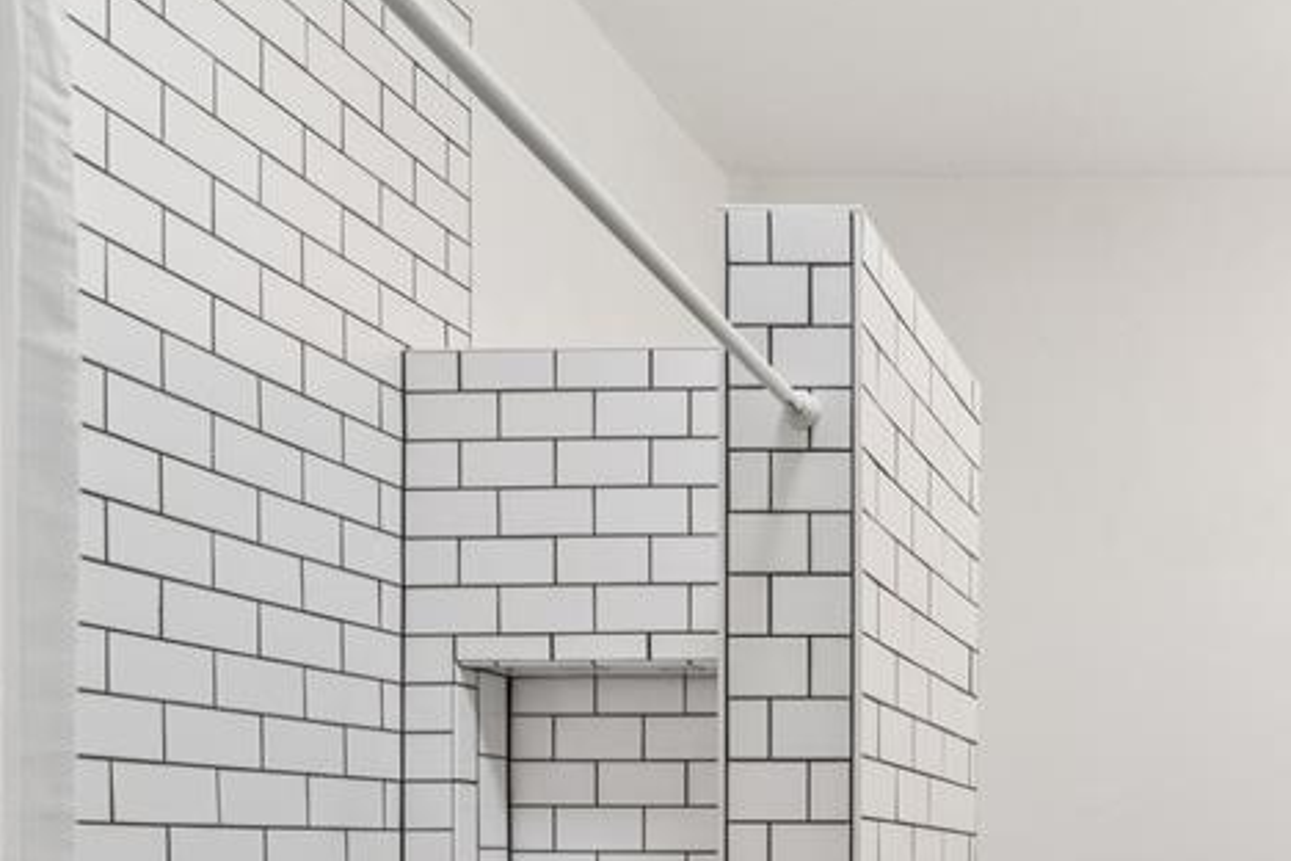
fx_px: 1263
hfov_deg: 44.5
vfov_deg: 33.7
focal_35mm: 35
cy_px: 902
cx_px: 1341
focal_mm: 16.1
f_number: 13
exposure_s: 1/5
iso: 320
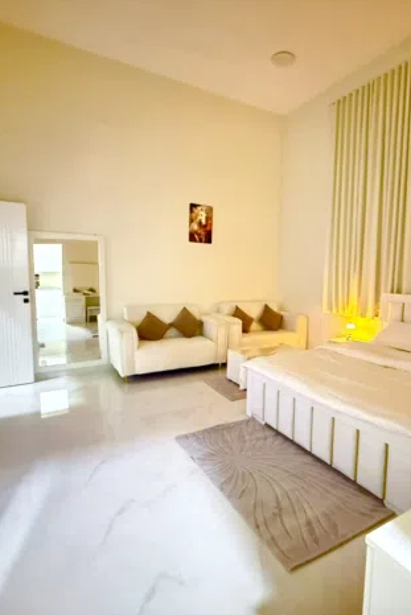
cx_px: 246
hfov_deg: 61.5
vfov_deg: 84.0
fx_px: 342
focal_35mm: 20
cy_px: 308
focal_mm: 2.22
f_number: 2.2
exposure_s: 1/30
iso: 2000
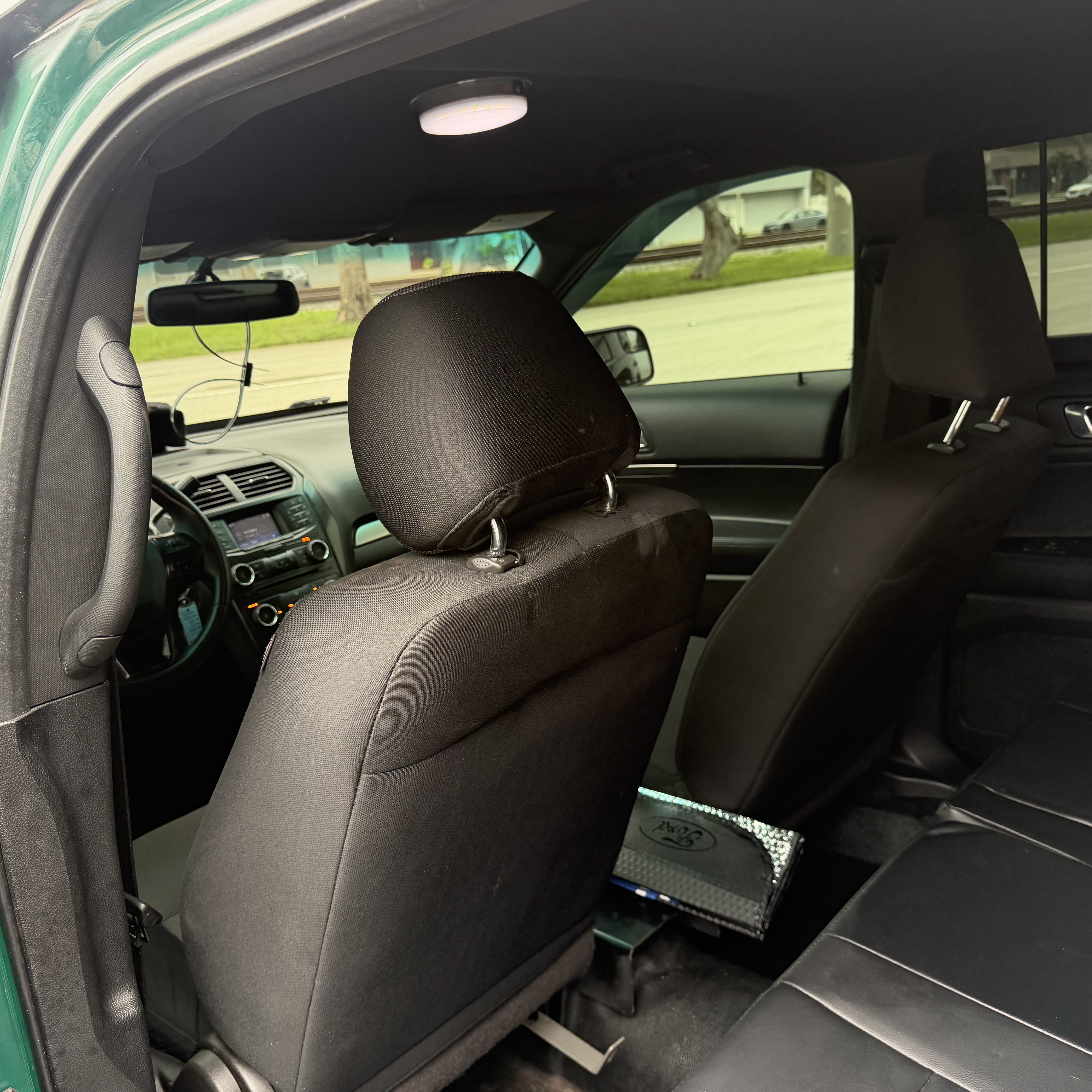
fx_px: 1035
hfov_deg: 55.5
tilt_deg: -15.8
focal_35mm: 29
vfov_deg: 55.6
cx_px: 486
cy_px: 544
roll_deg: +6.0
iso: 200
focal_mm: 6.76
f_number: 1.78
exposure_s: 1/197
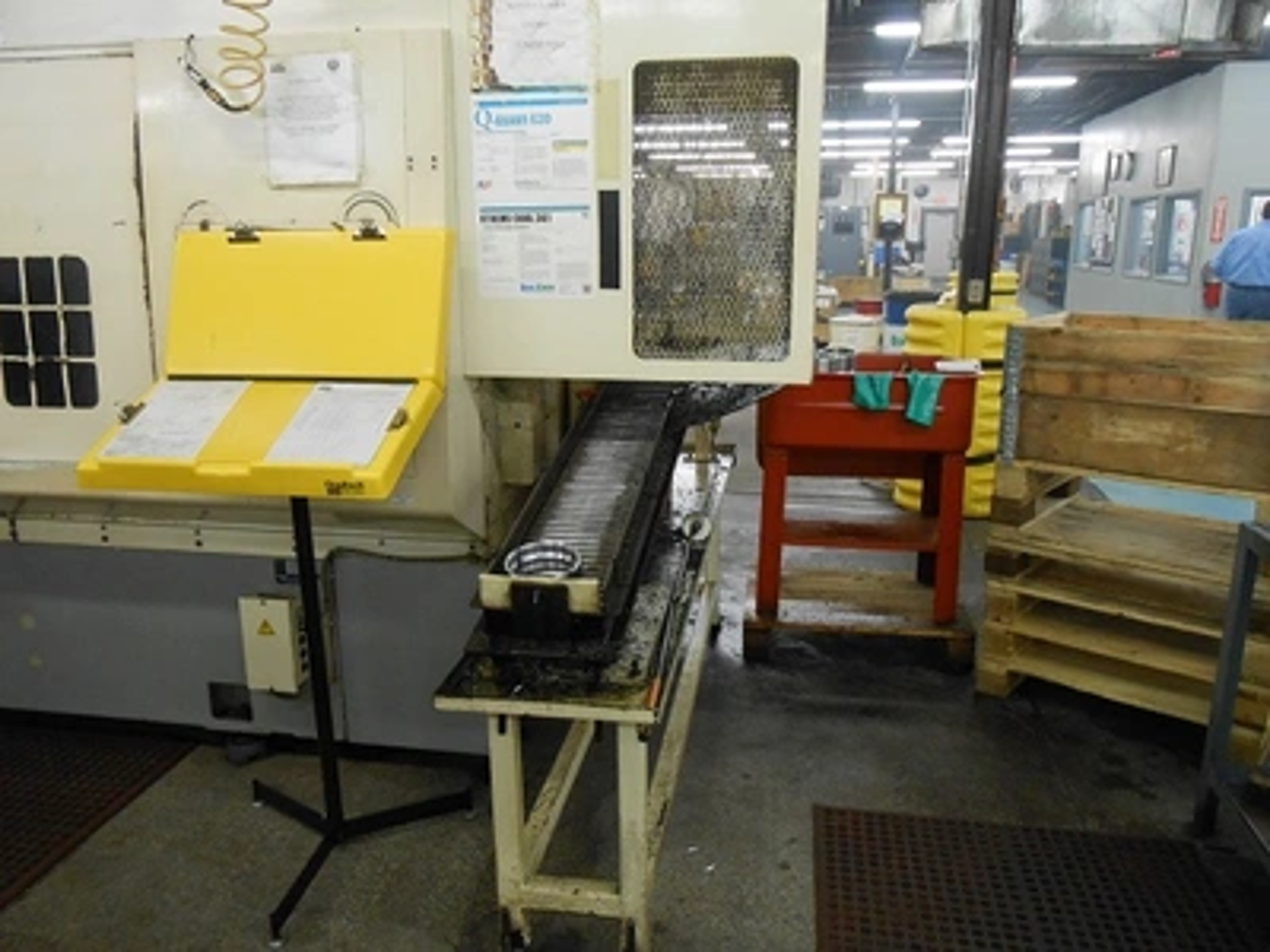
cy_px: 476
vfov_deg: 53.1
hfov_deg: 67.3
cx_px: 635
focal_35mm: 26
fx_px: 954
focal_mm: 4.6
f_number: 3.5
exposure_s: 1/30
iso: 400
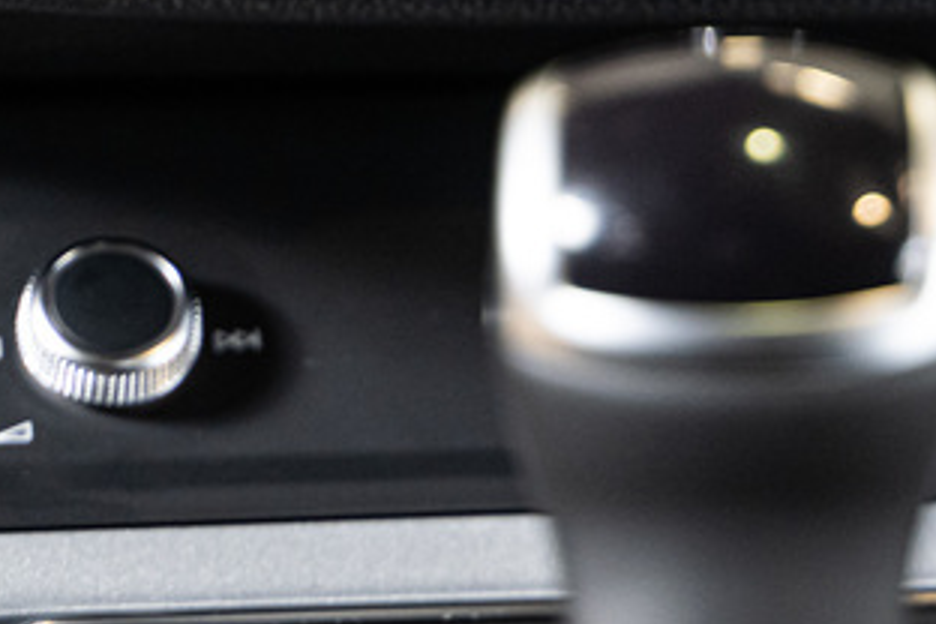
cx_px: 772
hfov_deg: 8.4
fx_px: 6395
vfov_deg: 5.5
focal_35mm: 246
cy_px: -312
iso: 1600
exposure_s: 1/125
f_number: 2.8
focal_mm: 75
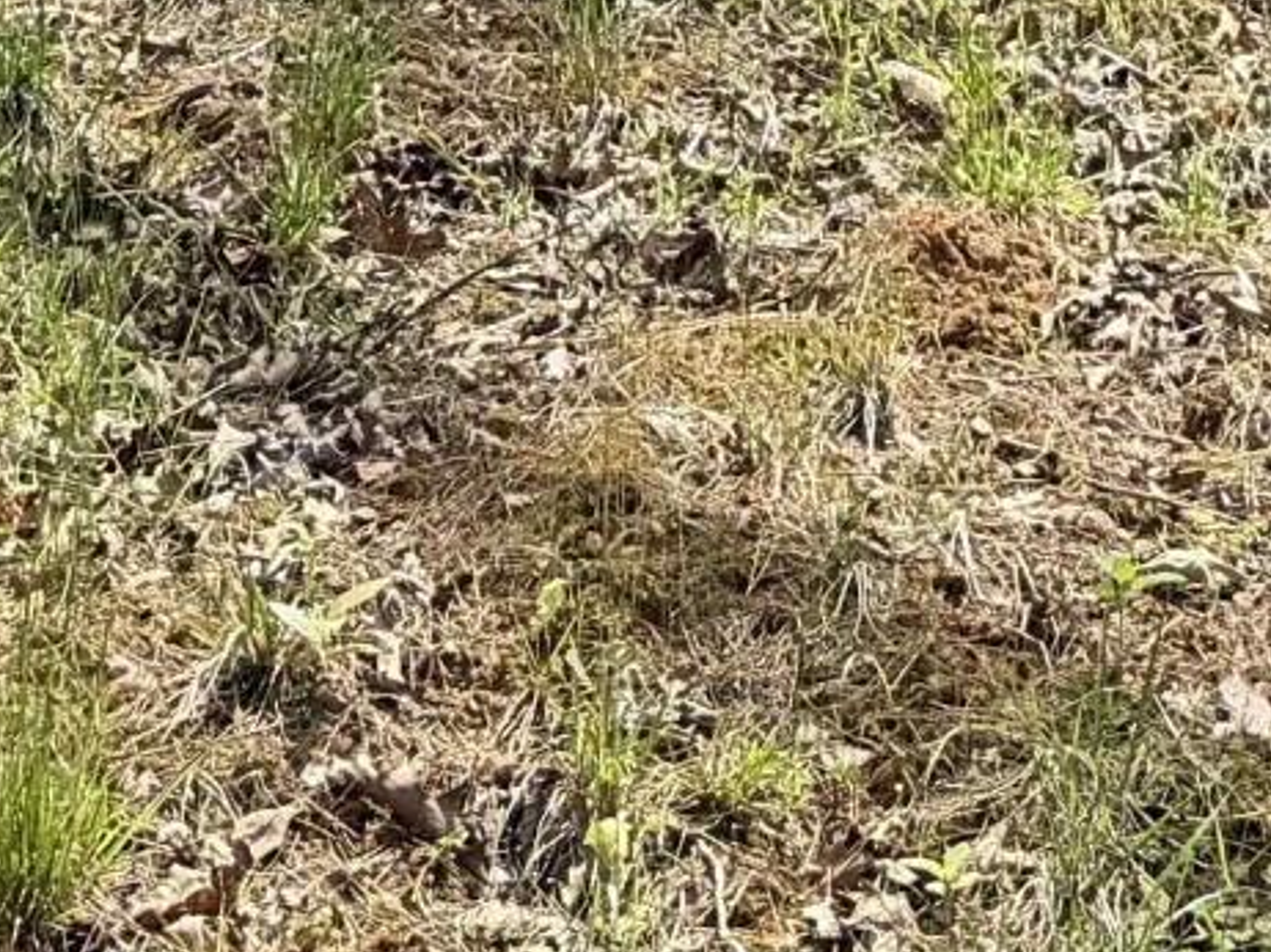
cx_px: 737
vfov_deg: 8.4
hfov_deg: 12.7
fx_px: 5725
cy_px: -1563
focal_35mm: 156
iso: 80
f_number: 1.78
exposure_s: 1/1464
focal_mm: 6.76
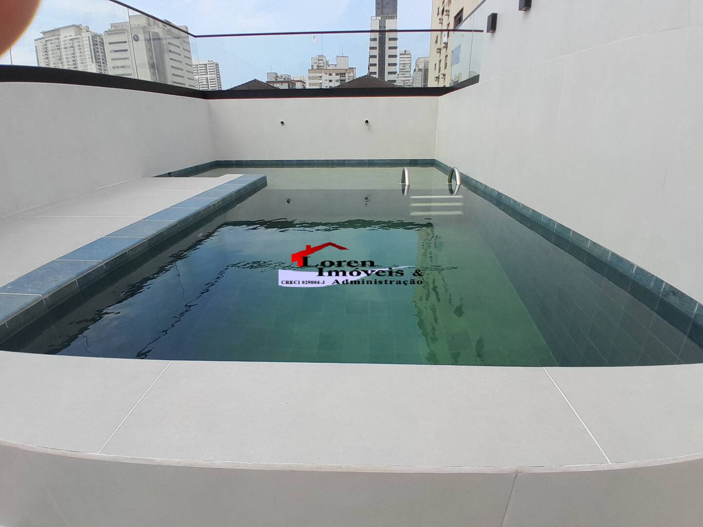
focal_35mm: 17
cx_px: 352
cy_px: 264
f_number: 2.2
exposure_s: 1/1157
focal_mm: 1.46
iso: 40
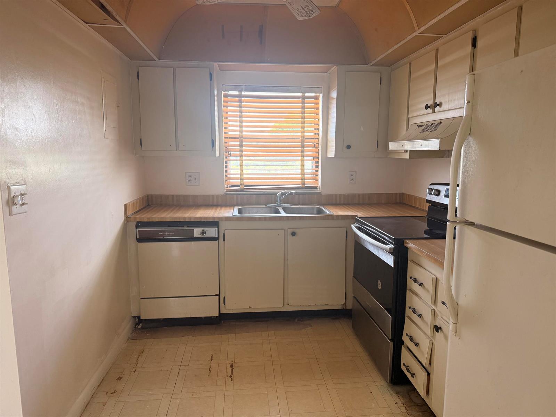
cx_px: 278
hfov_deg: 71.6
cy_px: 208
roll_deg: -0.9
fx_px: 385
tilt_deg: -8.1
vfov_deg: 56.8
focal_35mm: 24
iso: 200
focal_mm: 6.76
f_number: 1.78
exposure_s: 1/117
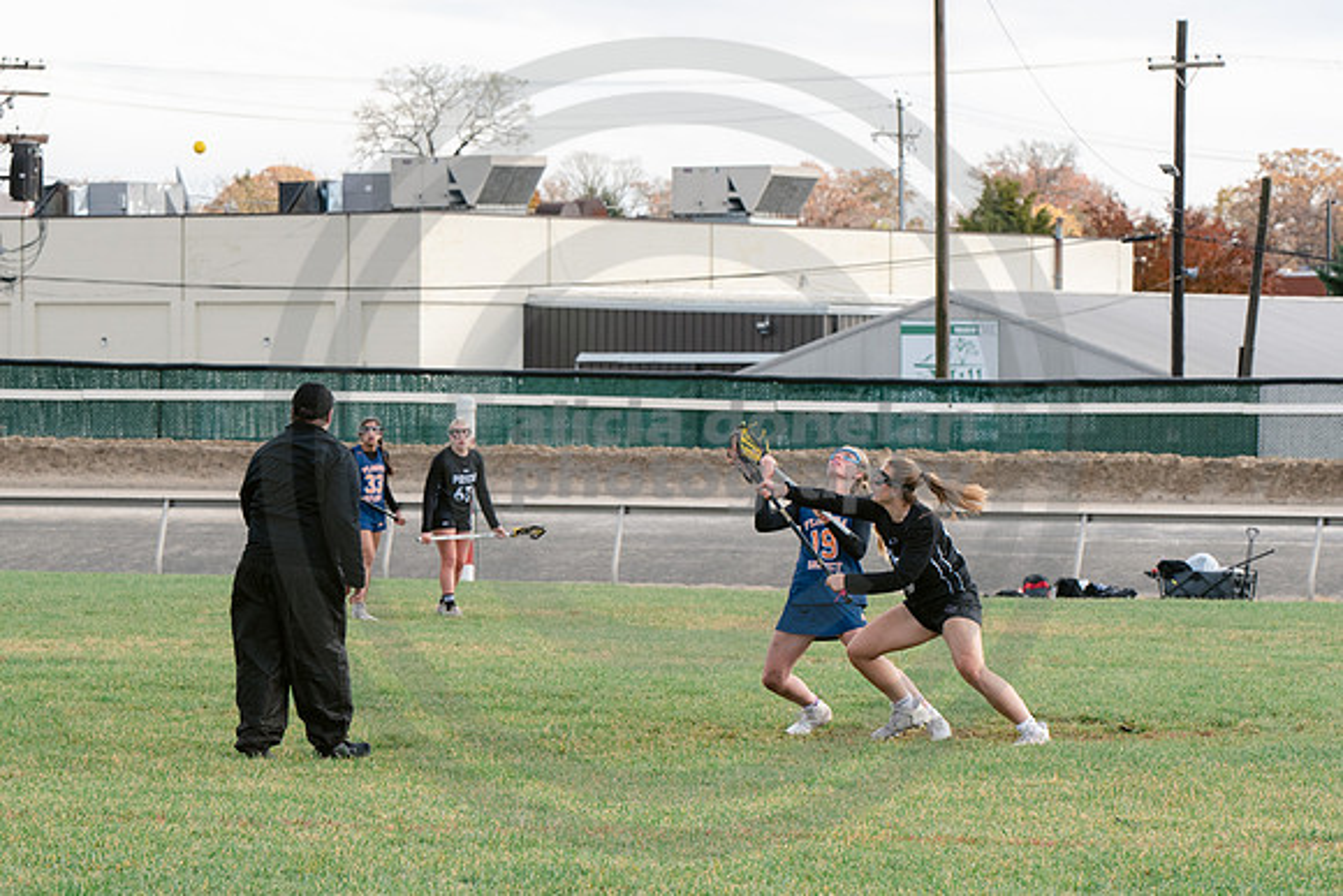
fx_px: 6653
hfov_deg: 11.5
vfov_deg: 7.7
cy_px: 481
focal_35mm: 178
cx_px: 877
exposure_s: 1/800
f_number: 7.1
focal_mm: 116
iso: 400
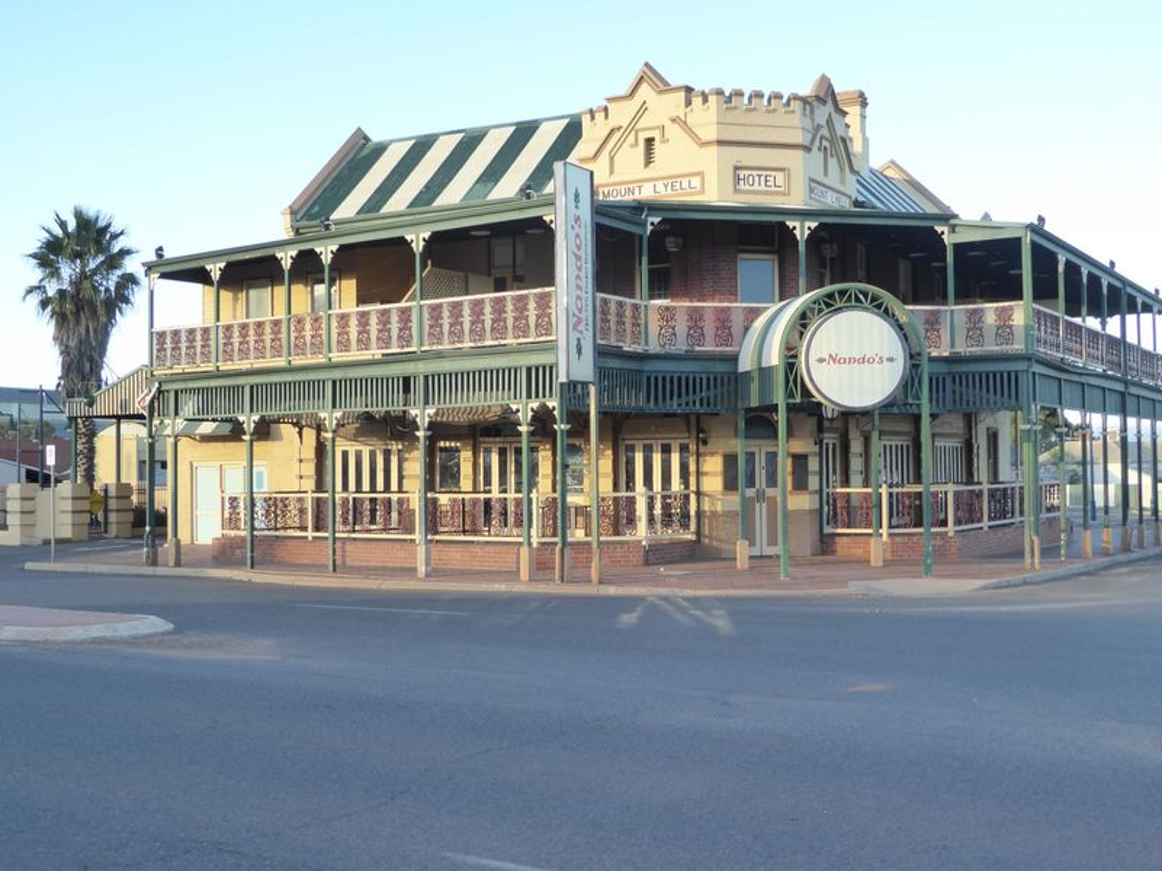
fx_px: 1544
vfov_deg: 31.5
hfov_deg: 41.2
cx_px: 581
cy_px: 436
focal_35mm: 46
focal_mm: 7.8
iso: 160
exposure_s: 1/100
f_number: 3.9
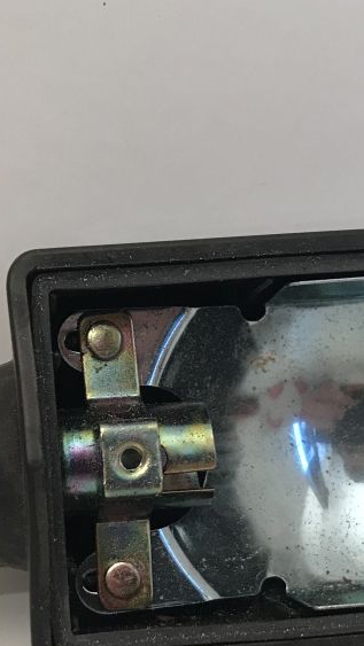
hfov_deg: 18.5
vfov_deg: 31.9
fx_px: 1114
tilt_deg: -23.7
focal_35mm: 65
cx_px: 183
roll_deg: -0.9
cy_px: 464
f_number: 1.8
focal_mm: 3.99
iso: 40
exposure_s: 1/20
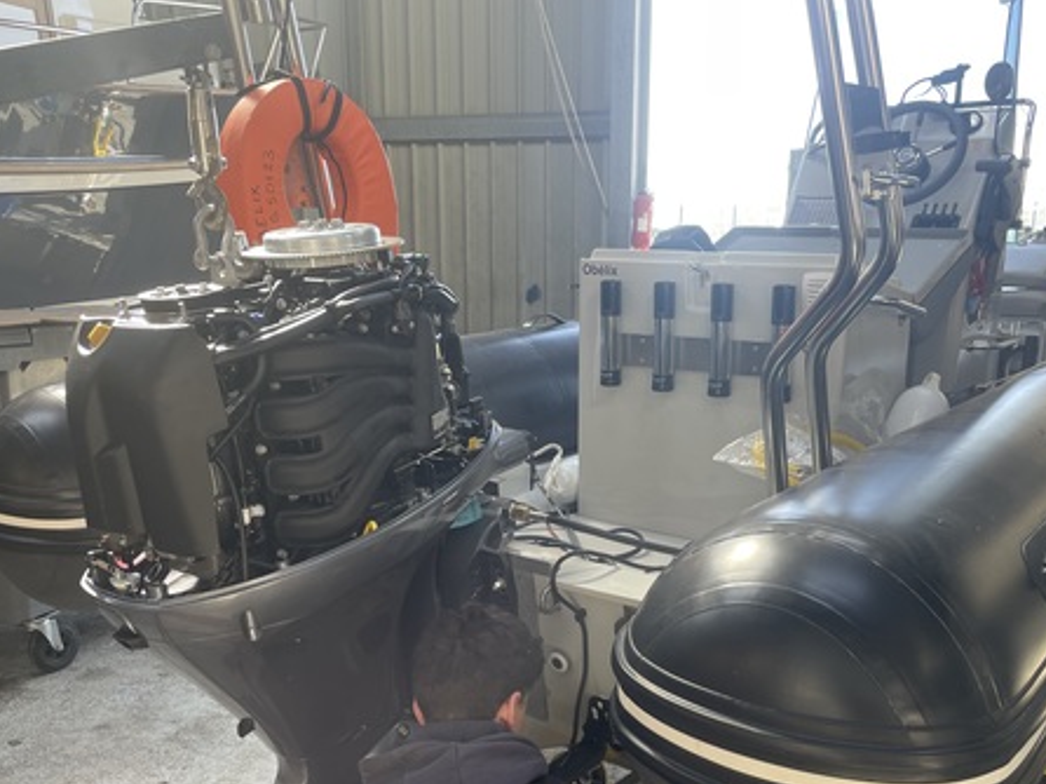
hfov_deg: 52.6
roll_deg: -0.2
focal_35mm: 35
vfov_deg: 40.1
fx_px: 1057
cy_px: 526
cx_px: 572
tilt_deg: -13.4
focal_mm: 4.2
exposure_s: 1/121
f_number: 1.6
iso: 40
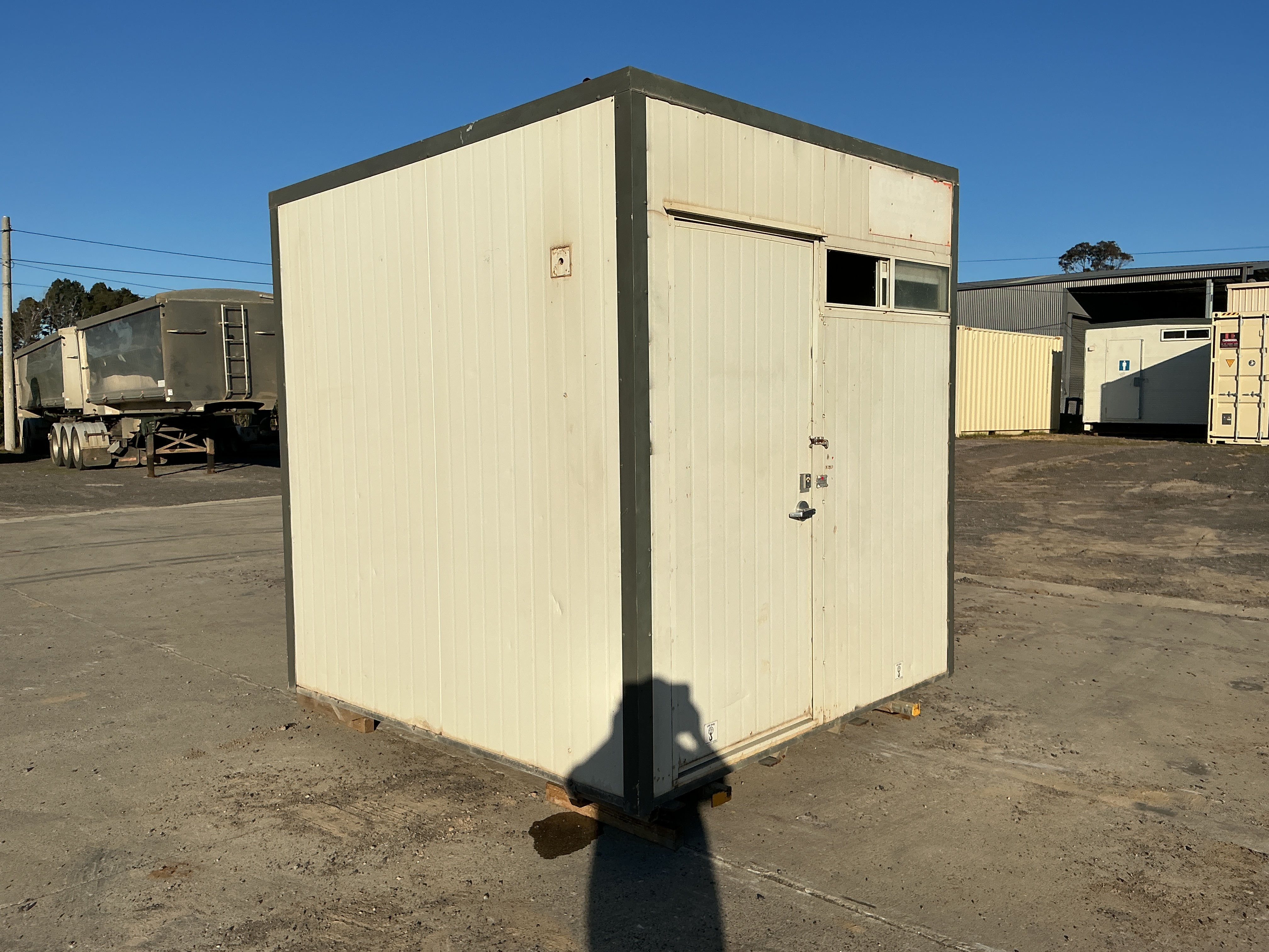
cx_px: 634
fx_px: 1063
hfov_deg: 61.7
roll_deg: -0.7
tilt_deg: -2.3
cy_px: 476
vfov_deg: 48.2
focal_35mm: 29
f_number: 1.8
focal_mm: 3
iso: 25
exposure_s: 1/4065
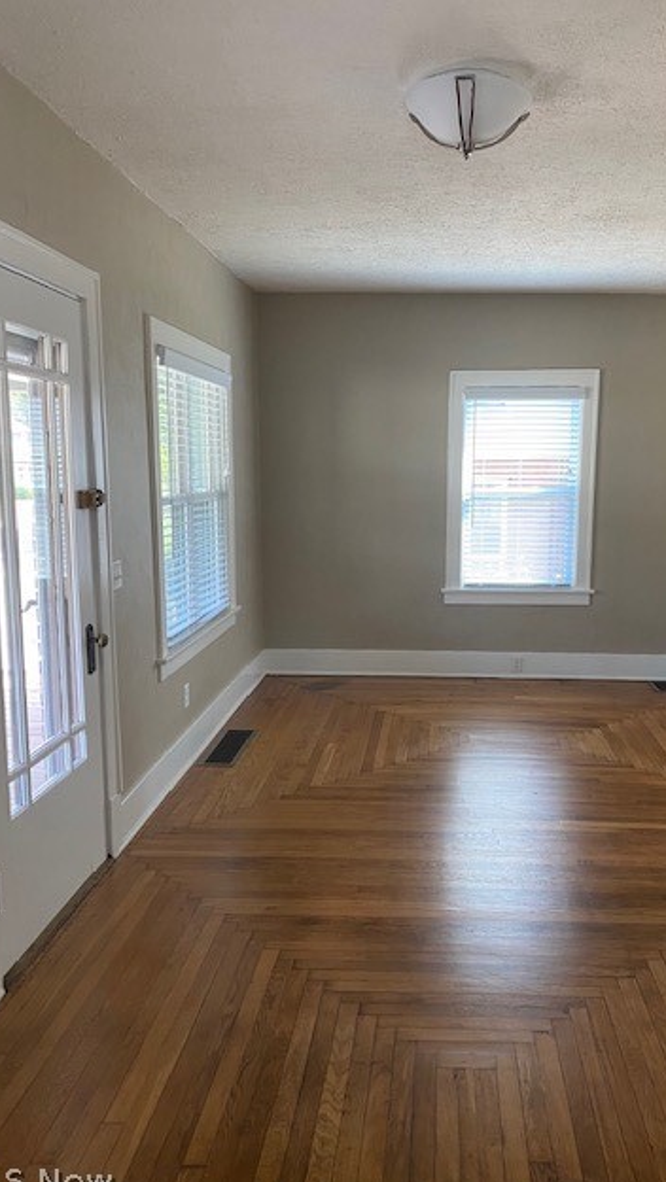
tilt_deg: -8.7
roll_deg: +0.1
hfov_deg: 40.0
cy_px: 603
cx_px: 401
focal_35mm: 29
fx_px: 910
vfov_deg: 66.0
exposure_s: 1/76
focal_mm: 4.25
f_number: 1.8
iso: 125
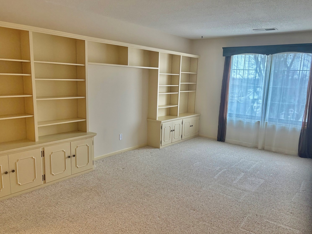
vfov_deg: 49.7
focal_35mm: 28
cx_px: 164
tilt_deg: -9.6
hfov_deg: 63.4
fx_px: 252
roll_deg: -1.8
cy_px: 121
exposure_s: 1/120
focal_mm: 5.96
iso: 160
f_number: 1.6
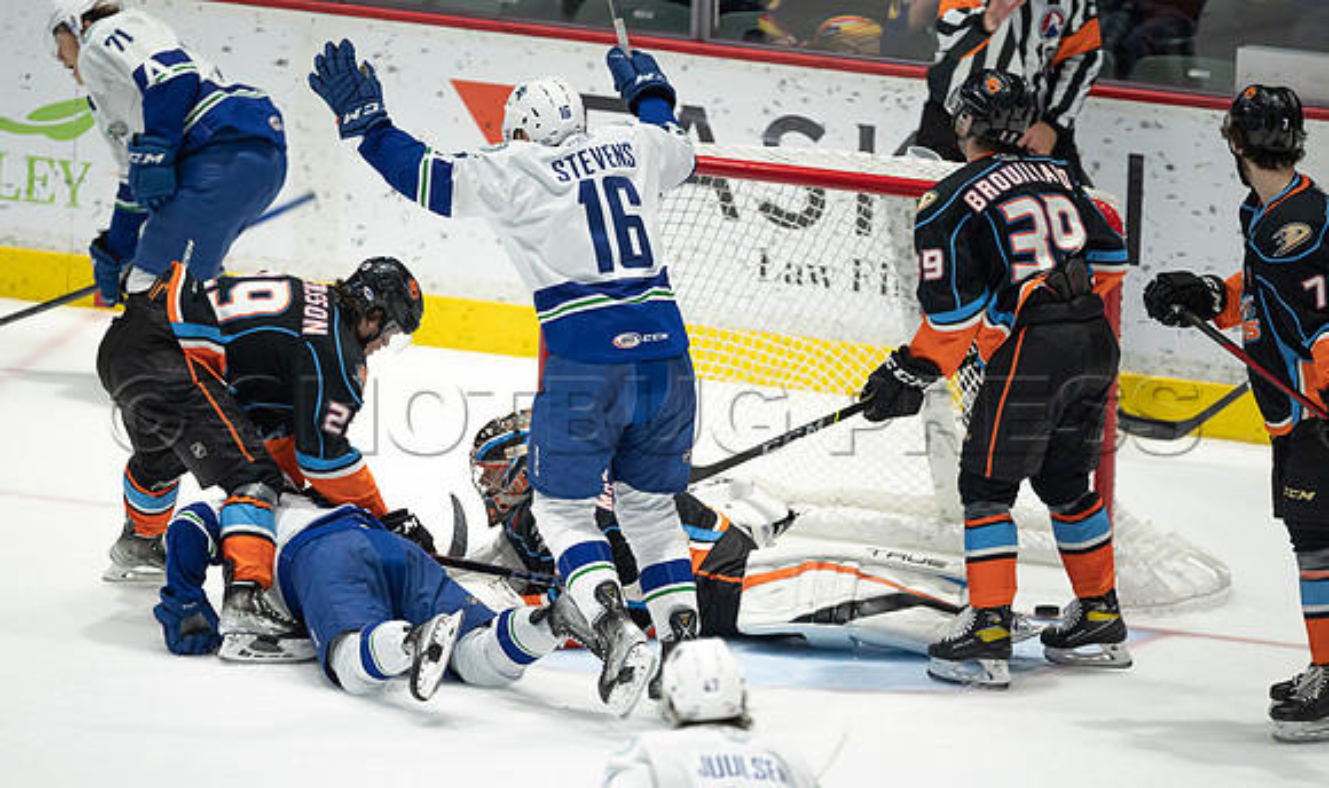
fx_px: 23044
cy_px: 461
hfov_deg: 3.3
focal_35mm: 645
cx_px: 638
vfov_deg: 2.0
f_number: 4
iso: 1600
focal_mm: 600
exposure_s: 1/640
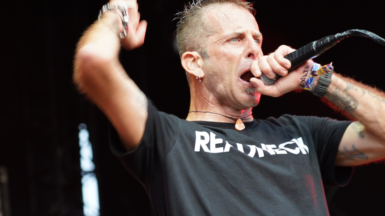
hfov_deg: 10.2
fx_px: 2164
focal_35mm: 212
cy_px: 163
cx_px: 216
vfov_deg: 5.7
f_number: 4
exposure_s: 1/125
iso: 800
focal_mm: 105
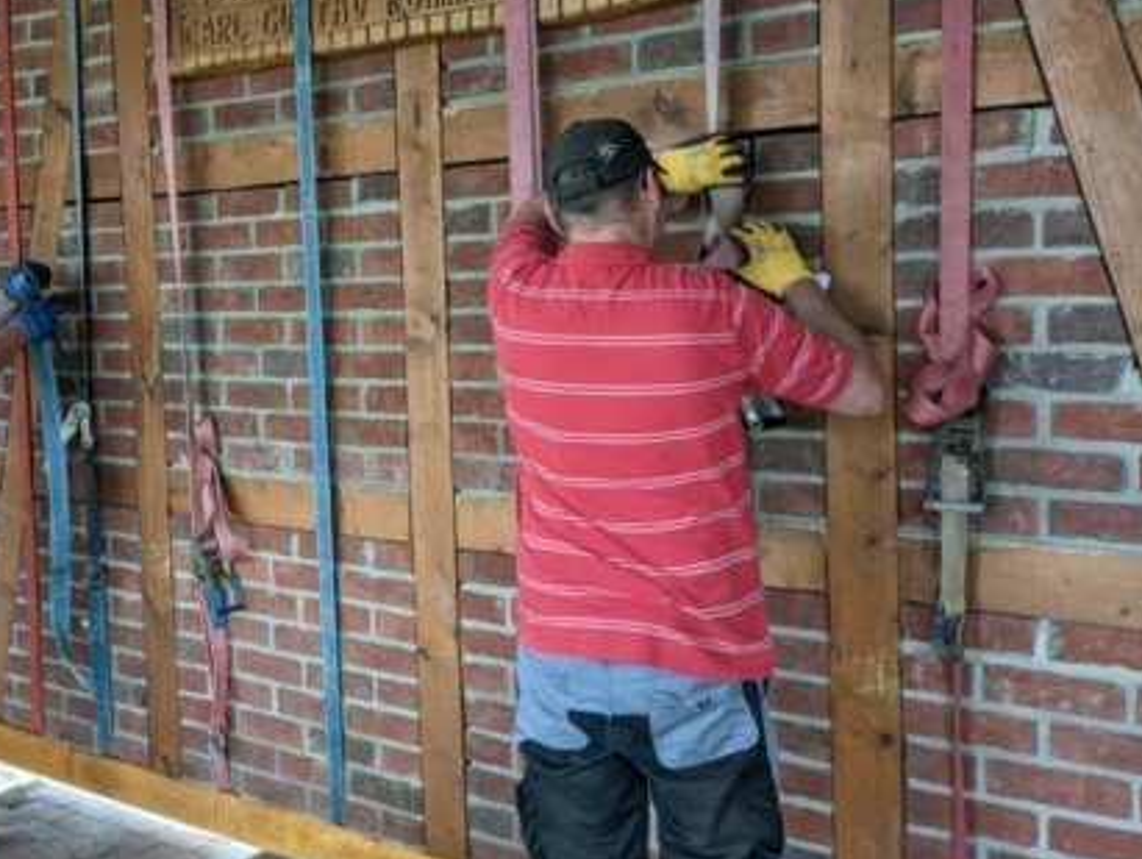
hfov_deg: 44.0
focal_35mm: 42
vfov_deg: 34.3
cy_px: 334
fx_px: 1387
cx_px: 364
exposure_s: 1/99.9
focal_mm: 4.38
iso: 128
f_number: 1.73
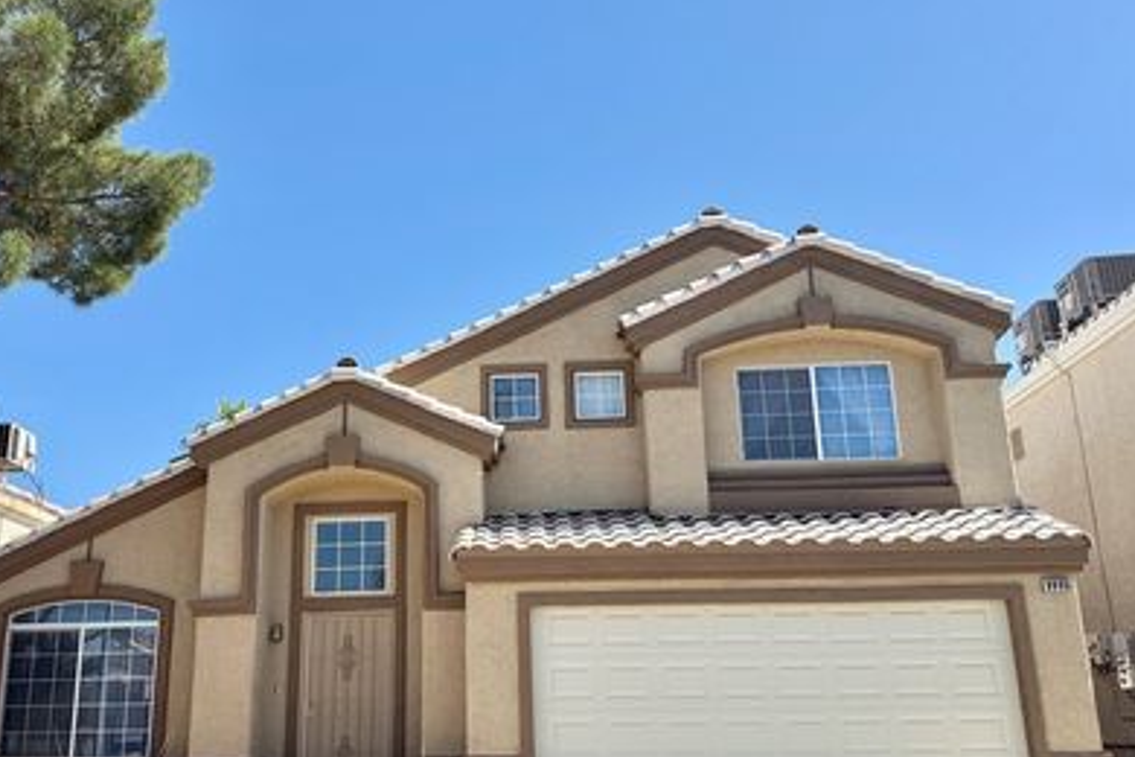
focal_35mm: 32
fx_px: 1009
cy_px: 447
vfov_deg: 41.0
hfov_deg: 58.4
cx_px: 477
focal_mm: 6.76
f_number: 1.78
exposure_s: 1/4950
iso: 80
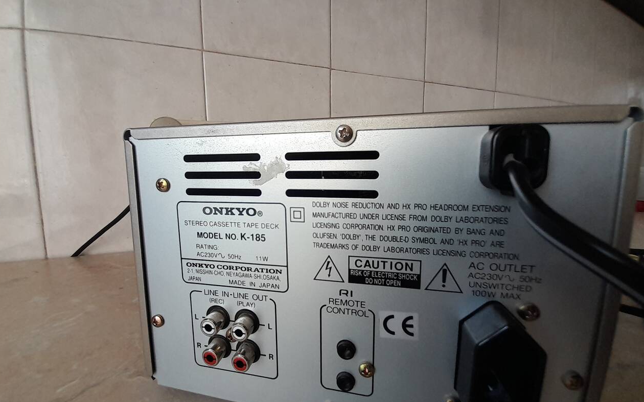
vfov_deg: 78.6
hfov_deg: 105.3
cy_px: 204
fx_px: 246
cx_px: 319
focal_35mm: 14
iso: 50
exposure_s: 1/50
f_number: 2.2
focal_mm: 1.13
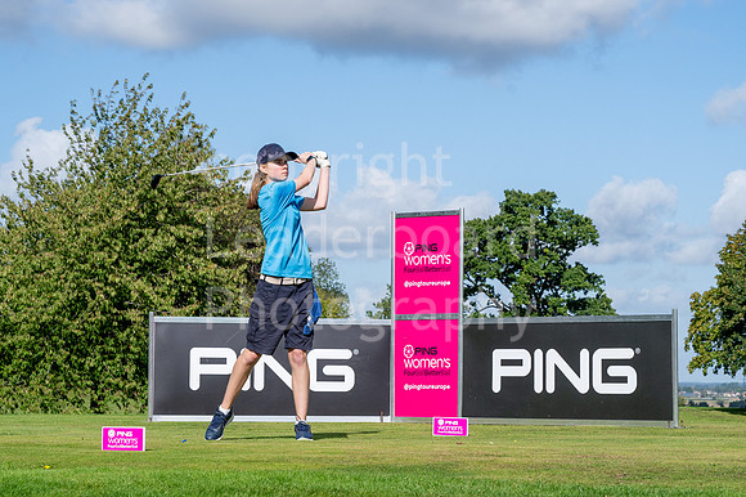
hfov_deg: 20.4
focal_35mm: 100
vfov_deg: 13.7
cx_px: 373
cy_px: 248
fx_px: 2071
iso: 320
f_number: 9
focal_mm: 67
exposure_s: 1/1000
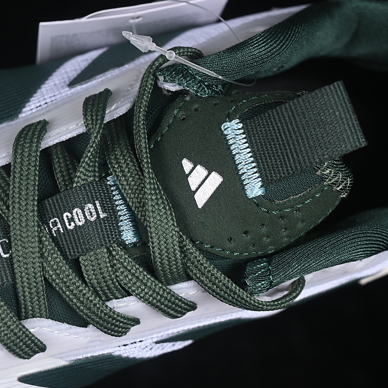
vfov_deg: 18.1
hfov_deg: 18.1
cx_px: 186
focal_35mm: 96
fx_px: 1217
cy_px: 194
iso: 160
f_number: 7.1
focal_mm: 50
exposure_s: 1/80
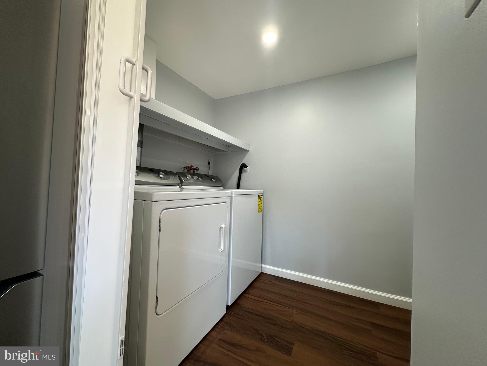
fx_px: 197
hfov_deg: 102.1
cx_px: 244
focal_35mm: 14
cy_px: 183
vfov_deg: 85.7
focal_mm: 2.22
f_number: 2.2
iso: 200
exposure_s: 1/120
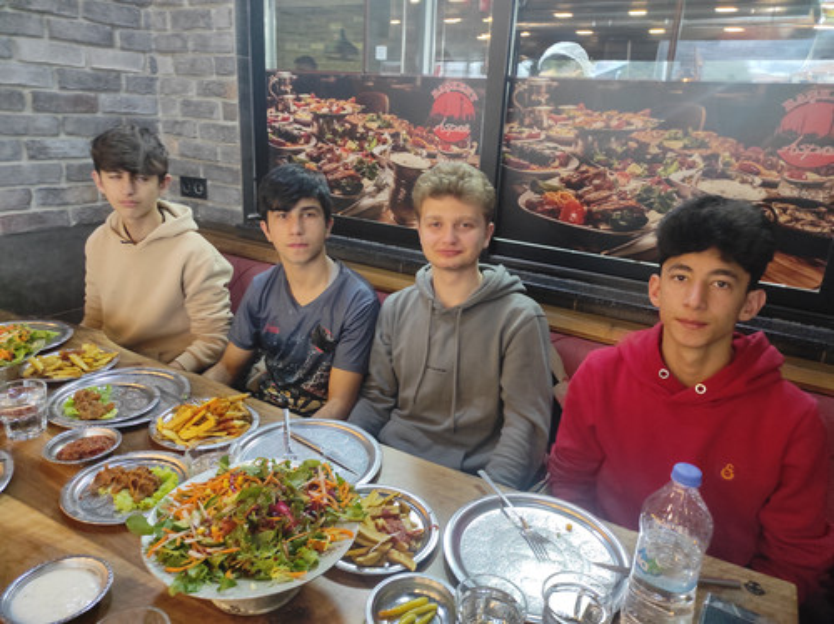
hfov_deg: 69.4
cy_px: 312
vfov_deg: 54.8
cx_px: 417
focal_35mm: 25
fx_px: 602
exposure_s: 1/33
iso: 522
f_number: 1.89
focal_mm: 5.43
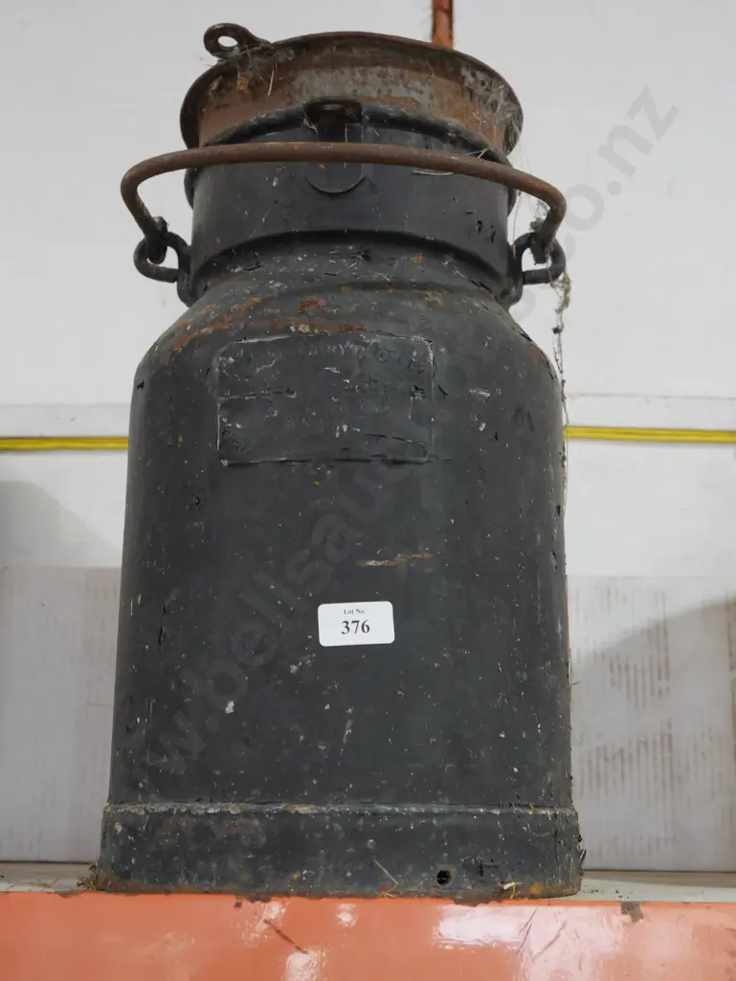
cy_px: 490
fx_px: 1246
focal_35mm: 44
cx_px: 368
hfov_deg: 32.9
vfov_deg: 42.9
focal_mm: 22
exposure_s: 1/60
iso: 1600
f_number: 4.7
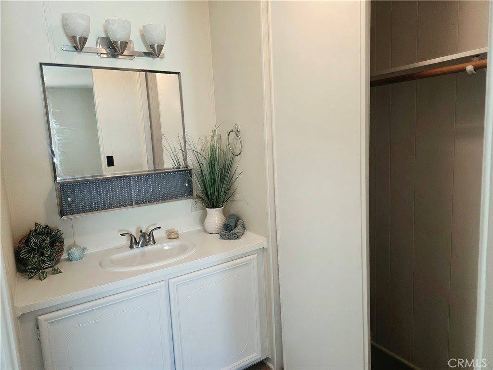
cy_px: 185
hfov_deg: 73.9
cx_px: 246
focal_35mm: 23
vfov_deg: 58.9
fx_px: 328
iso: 250
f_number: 1.7
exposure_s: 1/120
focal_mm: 6.3
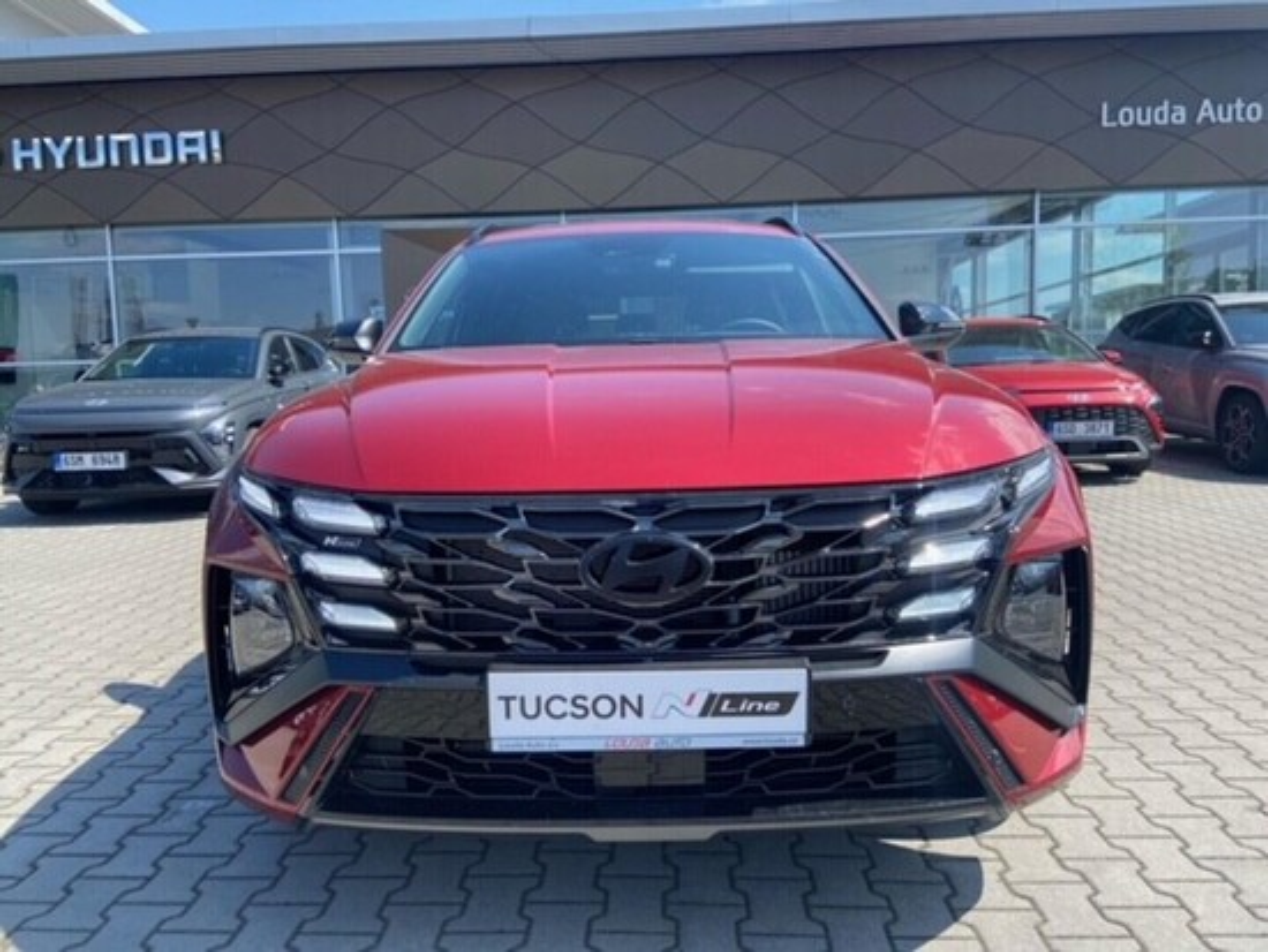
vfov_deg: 53.1
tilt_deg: -5.3
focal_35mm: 26
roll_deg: +1.9
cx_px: 634
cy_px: 476
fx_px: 953
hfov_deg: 67.3
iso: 32
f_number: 1.8
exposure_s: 1/1114
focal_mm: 4.25
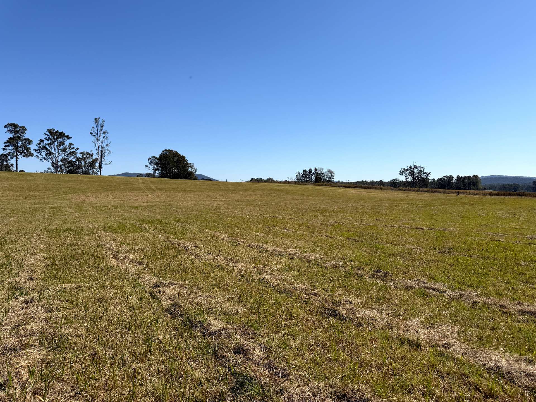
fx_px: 372
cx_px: 268
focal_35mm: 24
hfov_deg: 71.6
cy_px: 201
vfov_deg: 56.8
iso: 80
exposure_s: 1/6711
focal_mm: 6.76
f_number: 1.78
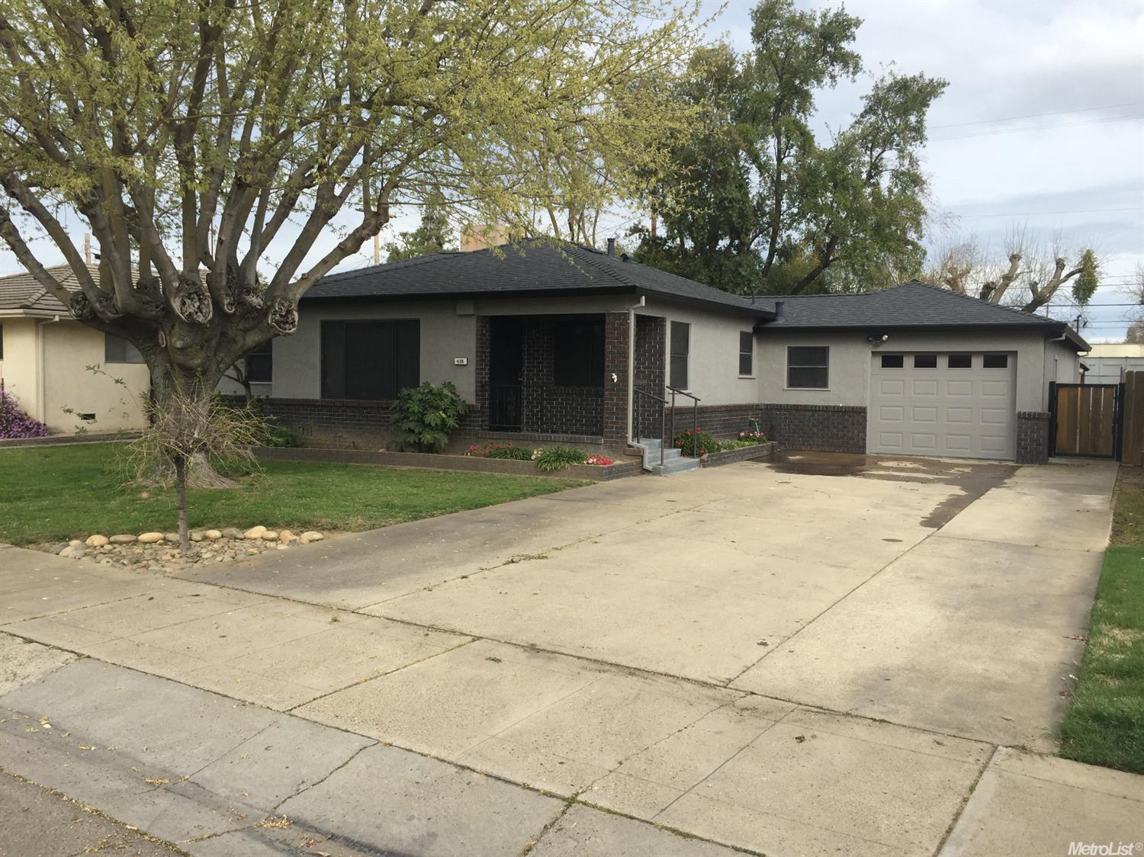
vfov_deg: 48.2
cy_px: 428
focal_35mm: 29
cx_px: 572
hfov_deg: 61.7
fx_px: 958
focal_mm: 4.15
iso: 32
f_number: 2.2
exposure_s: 1/1014
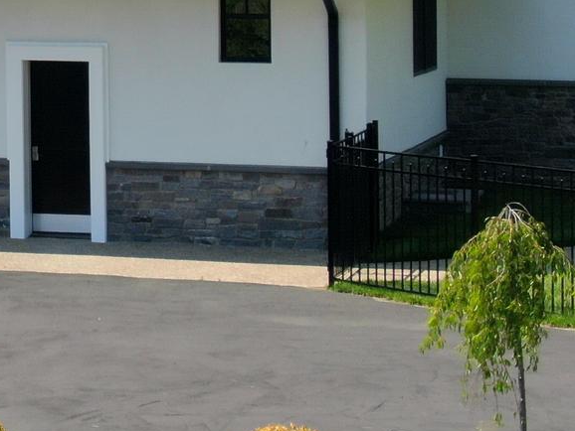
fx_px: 2825
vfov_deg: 8.6
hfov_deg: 11.4
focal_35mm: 170
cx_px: -92
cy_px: -96
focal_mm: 8.6
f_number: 3.8
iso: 100
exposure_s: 1/800
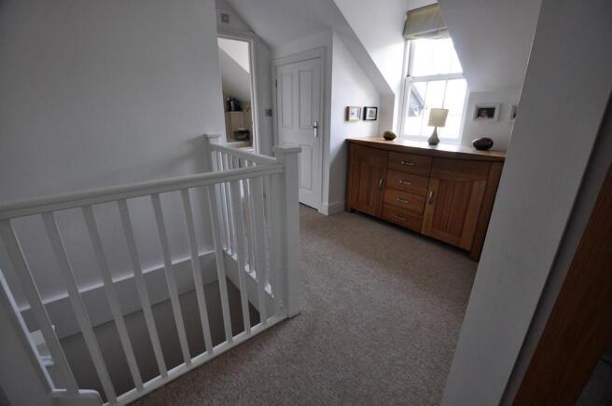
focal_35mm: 15
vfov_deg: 77.2
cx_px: 306
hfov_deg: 100.4
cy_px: 203
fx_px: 255
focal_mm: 10
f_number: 4
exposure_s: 1/60
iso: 720
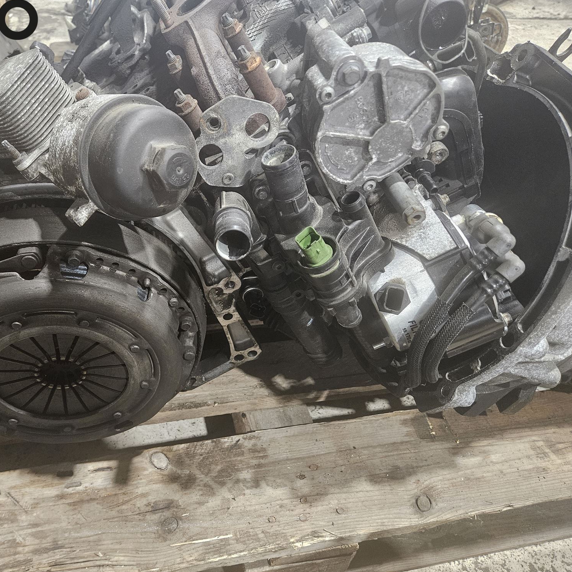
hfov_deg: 56.2
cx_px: 195
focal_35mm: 28
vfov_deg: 57.3
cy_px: 294
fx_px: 523
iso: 640
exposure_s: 1/100
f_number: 1.8
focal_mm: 5.4
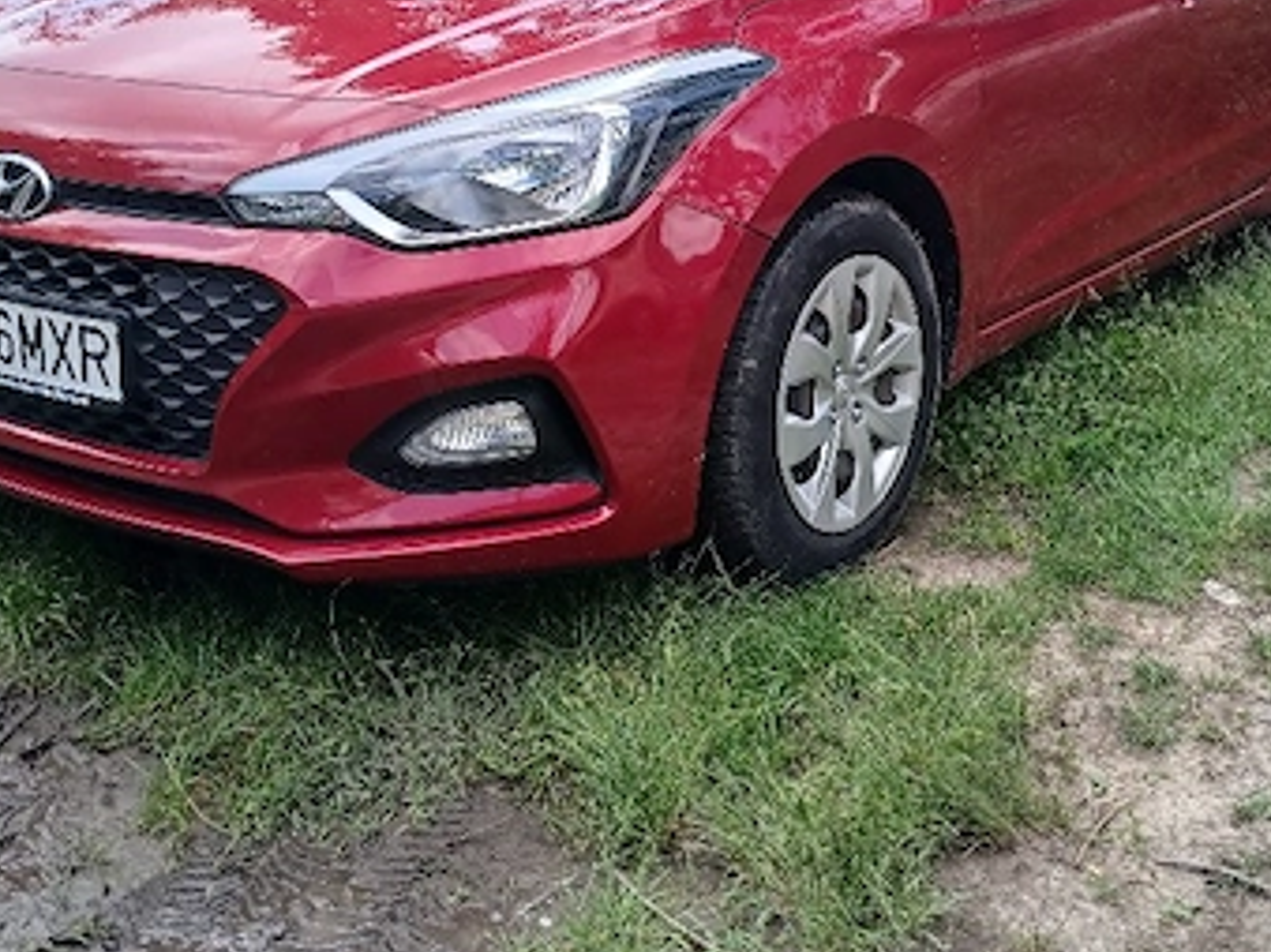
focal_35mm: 46
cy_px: 247
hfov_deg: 40.9
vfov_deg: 31.0
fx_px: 1688
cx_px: 799
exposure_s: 1/222
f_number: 1.8
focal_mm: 3.98
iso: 20
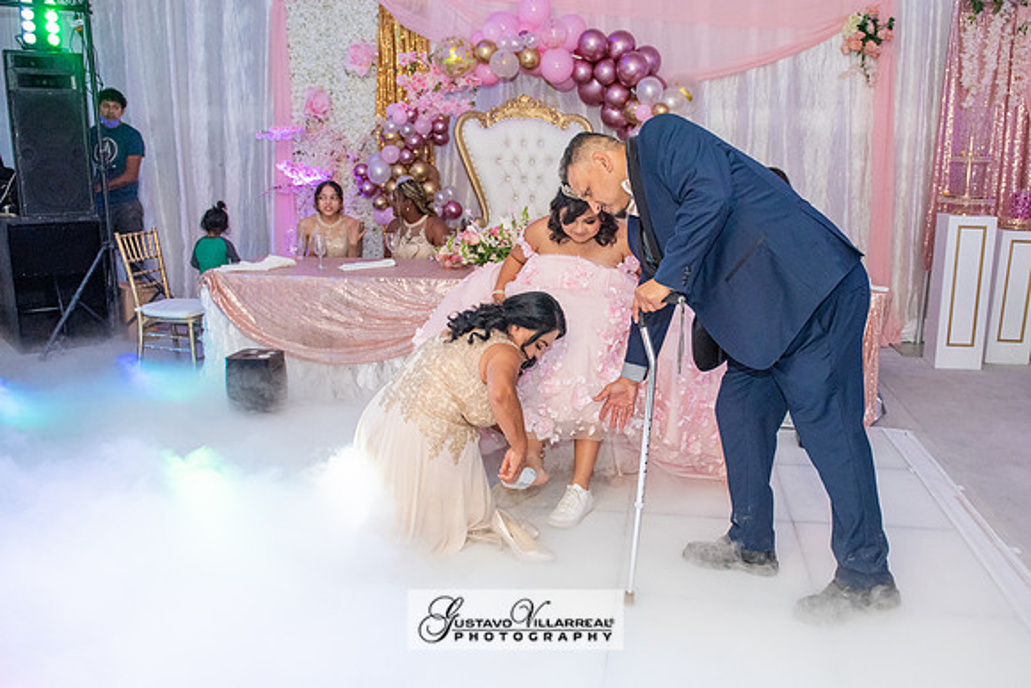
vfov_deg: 44.9
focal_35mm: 29
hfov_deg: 63.3
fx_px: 833
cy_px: 345
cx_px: 575
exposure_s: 1/160
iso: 1250
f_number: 3.5
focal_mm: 24
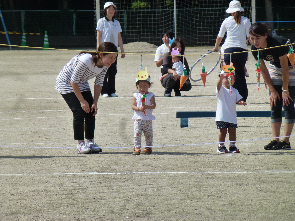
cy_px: 110
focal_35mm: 304
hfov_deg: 6.5
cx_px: 148
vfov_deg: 4.9
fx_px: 2591
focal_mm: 54.5
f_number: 5.7
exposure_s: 1/800
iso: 160
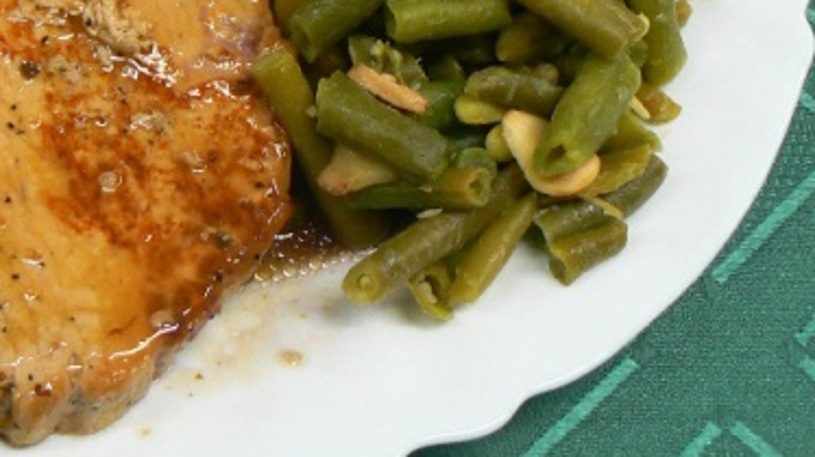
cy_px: -54
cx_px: 153
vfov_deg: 14.0
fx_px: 1815
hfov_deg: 24.9
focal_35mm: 84
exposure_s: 1/30
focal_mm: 6
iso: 160
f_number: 2.8
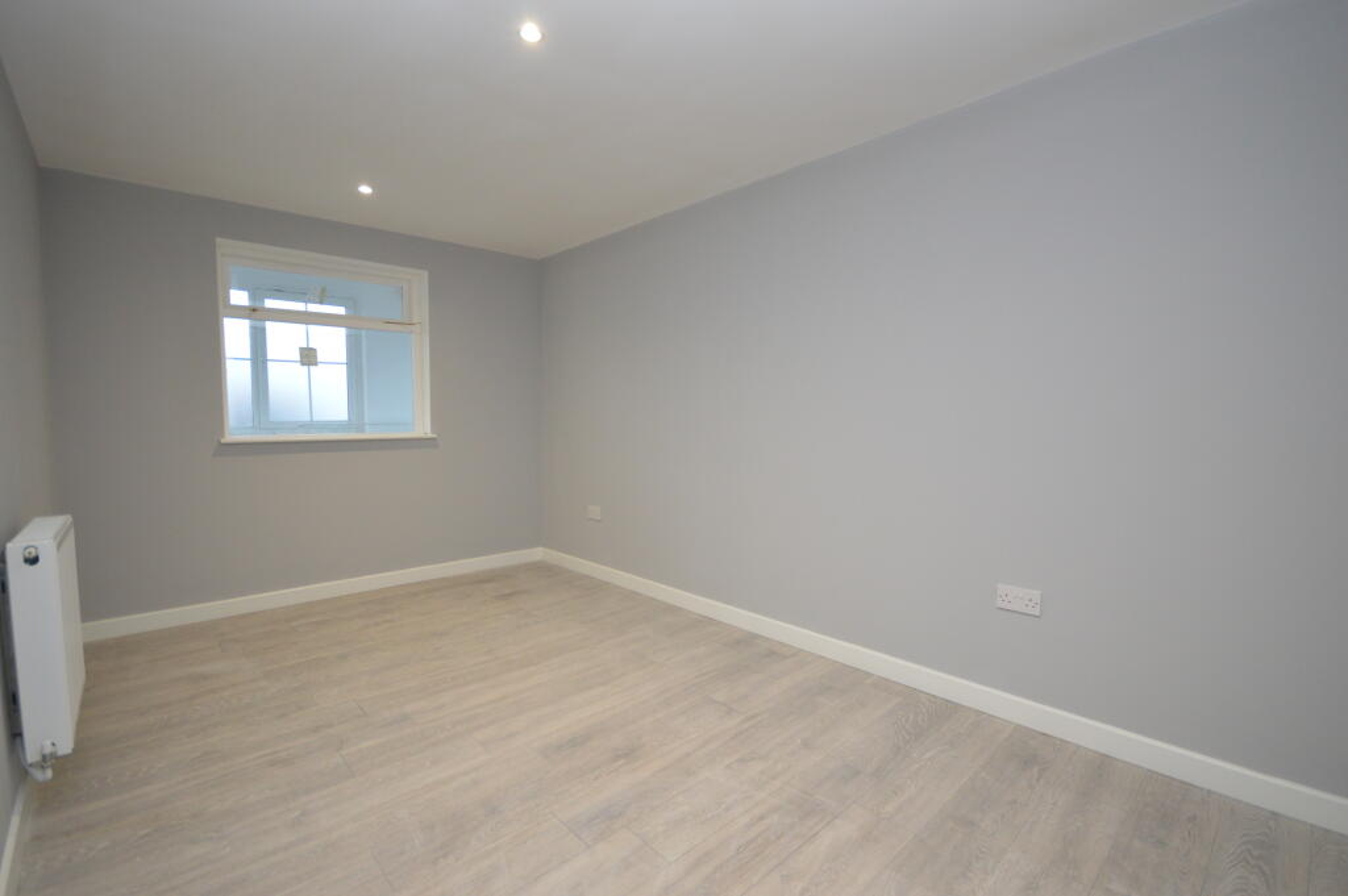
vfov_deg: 77.2
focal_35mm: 15
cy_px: 448
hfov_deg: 100.4
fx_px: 561
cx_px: 674
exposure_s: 1/60
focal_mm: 10
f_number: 4
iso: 900
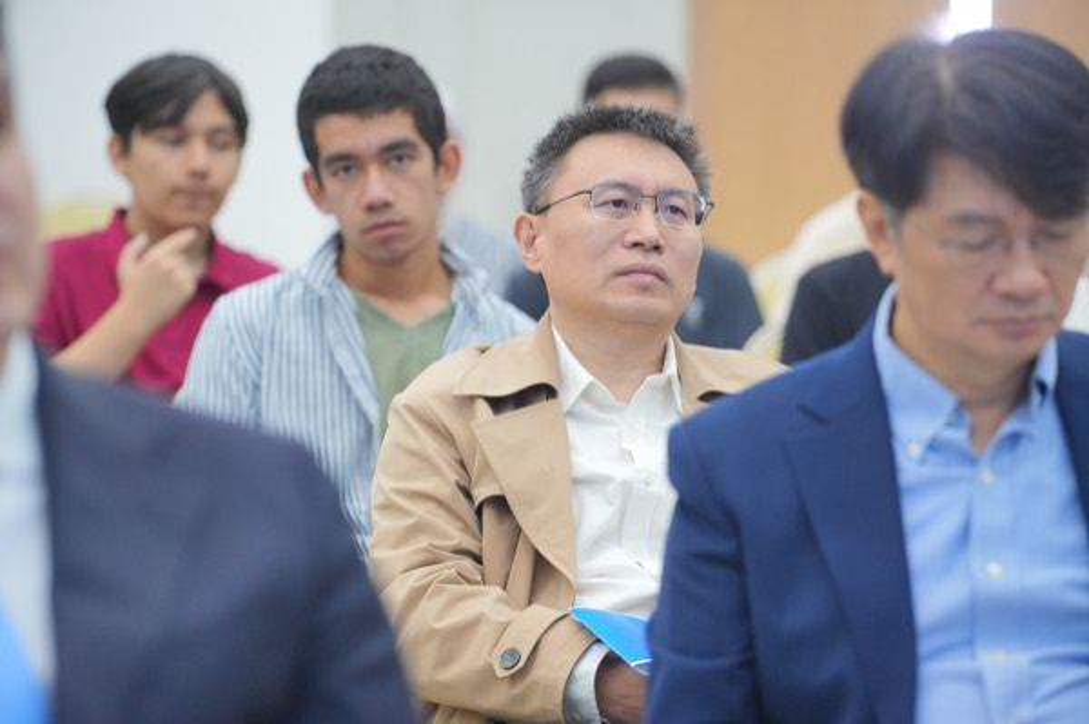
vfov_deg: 6.9
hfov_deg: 10.3
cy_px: 362
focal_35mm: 200
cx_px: 544
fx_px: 6045
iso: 4000
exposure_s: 1/125
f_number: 4.5
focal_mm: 200
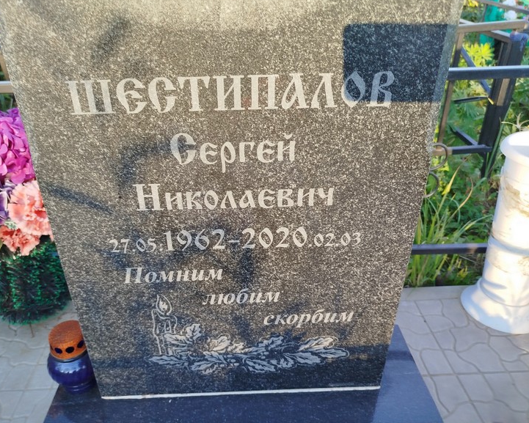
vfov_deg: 54.9
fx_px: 407
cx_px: 236
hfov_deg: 65.8
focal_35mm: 26
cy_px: 209
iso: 50
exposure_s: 1/130
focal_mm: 5.31
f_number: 1.7
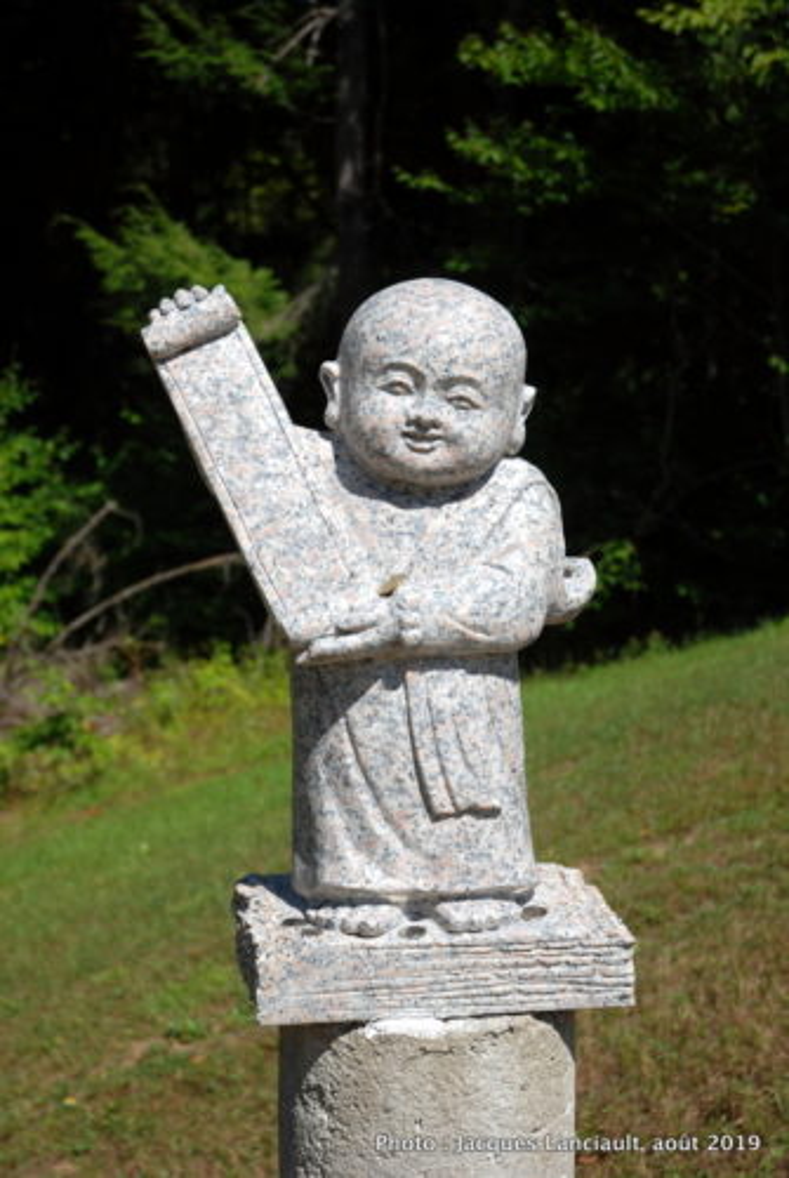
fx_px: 1966
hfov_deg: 22.7
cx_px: 394
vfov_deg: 33.4
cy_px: 589
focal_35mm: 60
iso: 100
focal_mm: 40
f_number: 4.5
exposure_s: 1/800
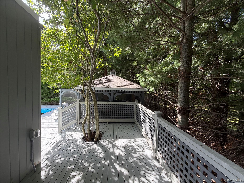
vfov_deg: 85.7
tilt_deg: -0.7
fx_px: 99
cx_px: 122
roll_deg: -0.4
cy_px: 92
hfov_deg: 102.1
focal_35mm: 14
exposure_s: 1/168
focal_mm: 2.22
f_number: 2.2
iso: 50
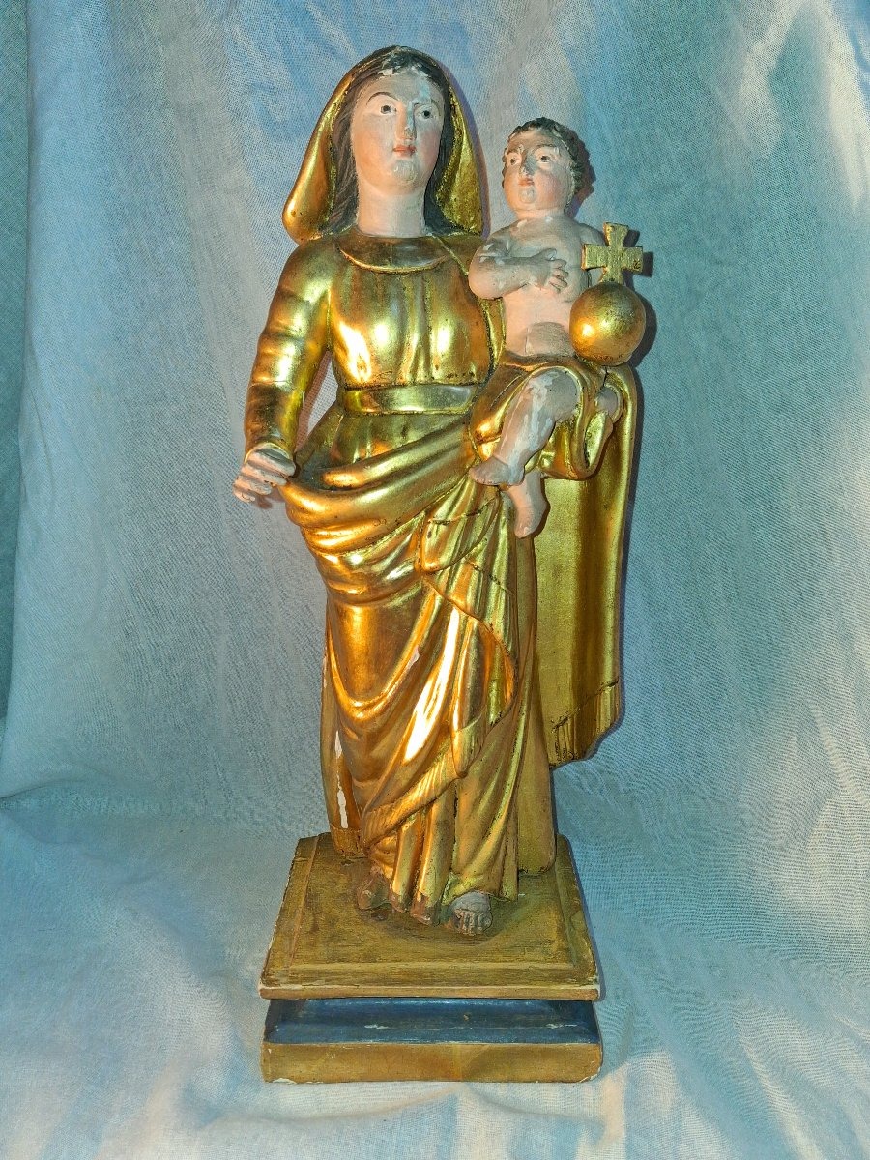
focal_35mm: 27
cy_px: 580
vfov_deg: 65.3
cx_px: 435
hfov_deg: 51.4
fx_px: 905
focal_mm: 4
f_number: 1.8
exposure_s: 1/100
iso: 100
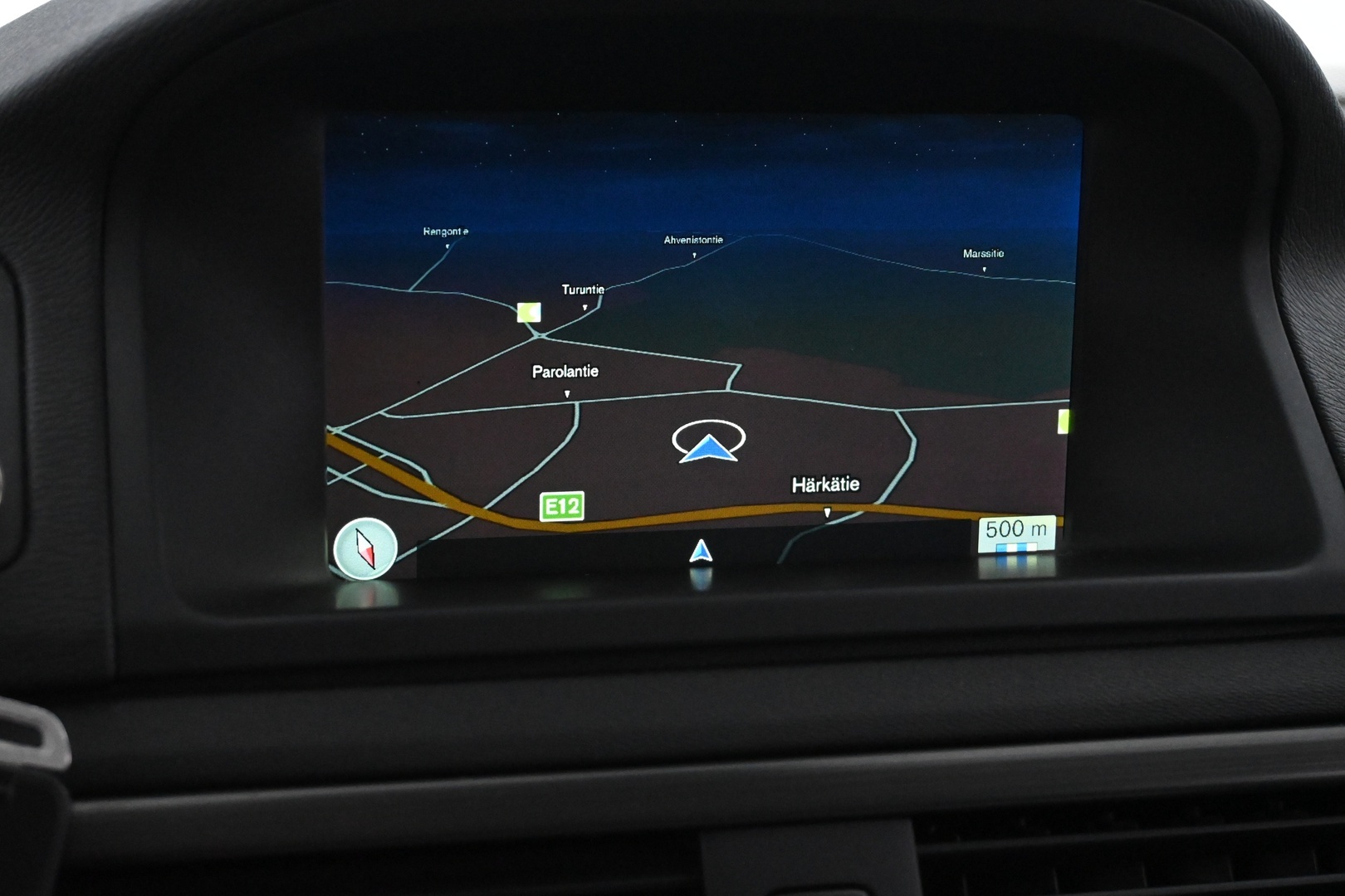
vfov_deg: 21.6
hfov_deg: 31.9
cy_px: 448
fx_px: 2354
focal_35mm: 63
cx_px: 672
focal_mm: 42
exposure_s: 1/60
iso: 7200
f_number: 5.6
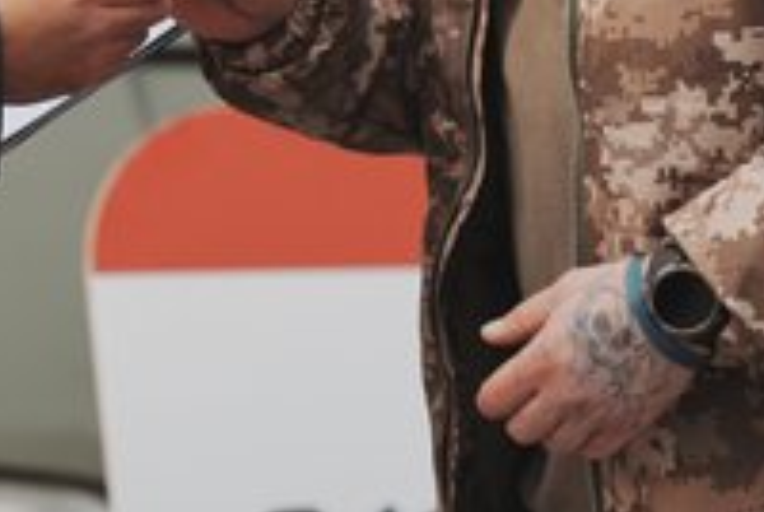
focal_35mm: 314
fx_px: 6674
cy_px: 78
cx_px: 252
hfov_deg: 6.5
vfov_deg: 4.4
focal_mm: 157
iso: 400
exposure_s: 1/640
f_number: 5.6
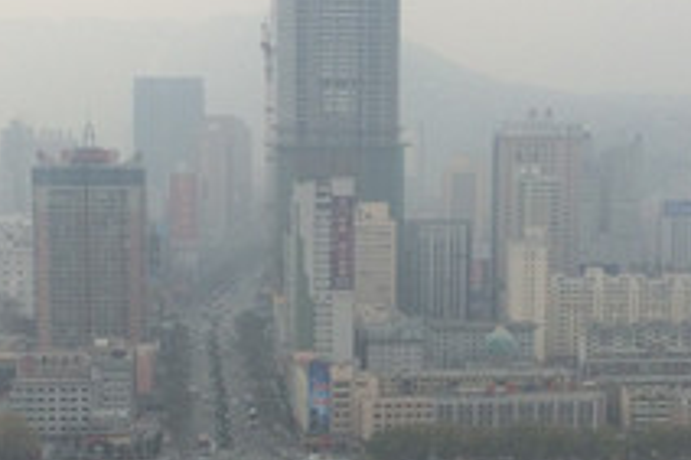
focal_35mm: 91
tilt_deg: -8.7
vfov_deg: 14.9
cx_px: 365
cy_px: 382
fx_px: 1745
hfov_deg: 22.4
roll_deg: +1.5
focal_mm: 4.15
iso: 32
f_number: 2.2
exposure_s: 1/1520
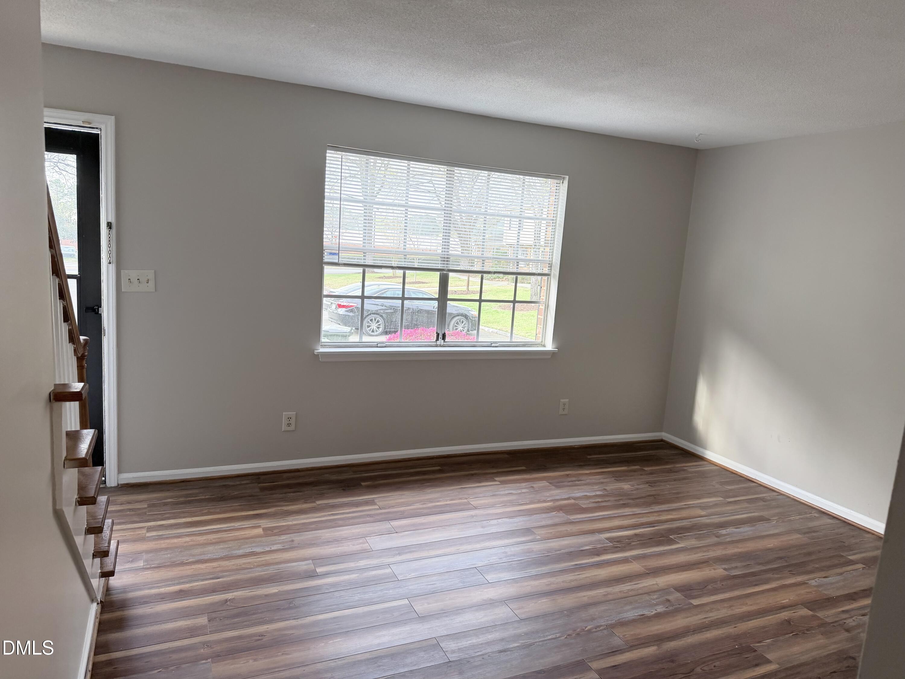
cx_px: 452
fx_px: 627
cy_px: 340
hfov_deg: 71.6
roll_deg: -4.2
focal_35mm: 24
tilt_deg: -10.5
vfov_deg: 56.8
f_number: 1.78
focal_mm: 6.76
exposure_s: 1/209
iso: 125
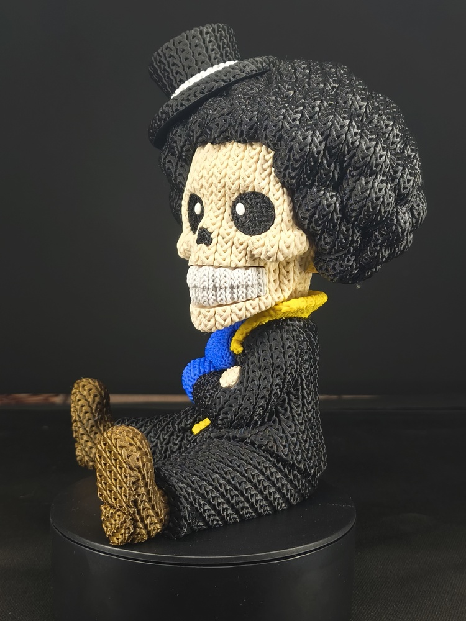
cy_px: 310
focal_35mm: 50
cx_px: 233
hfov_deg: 29.1
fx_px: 897
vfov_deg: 38.2
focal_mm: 5.35
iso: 640
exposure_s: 1/25
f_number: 1.7
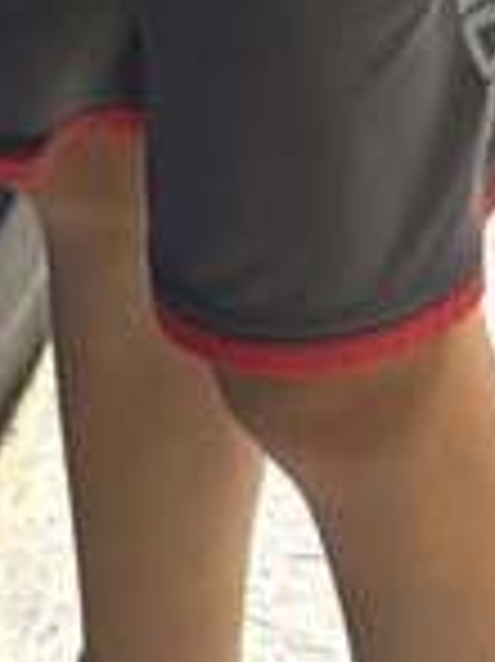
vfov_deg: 9.2
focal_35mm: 181
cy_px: -1175
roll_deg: +1.6
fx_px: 3456
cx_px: -414
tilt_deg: -15.5
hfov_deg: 7.9
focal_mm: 5.96
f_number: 1.6
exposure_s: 1/60
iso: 500
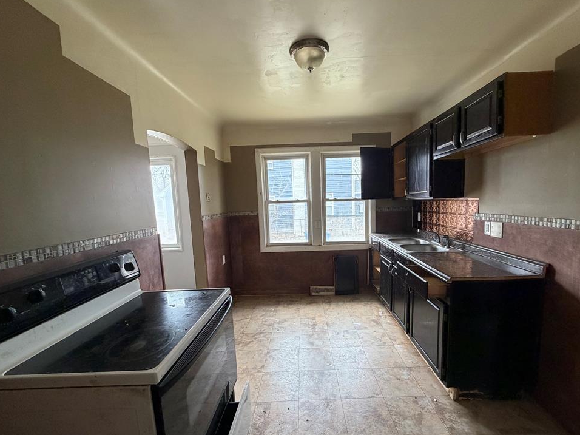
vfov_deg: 81.7
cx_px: 305
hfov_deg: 98.1
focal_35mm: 15
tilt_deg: -6.0
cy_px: 226
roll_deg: +1.3
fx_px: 251
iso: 320
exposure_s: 1/68
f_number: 2.2
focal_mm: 2.22
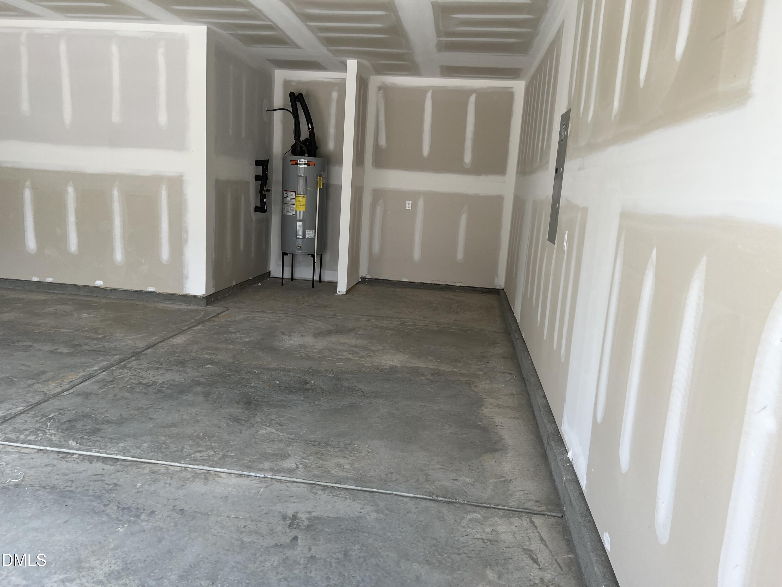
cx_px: 391
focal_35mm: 26
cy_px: 294
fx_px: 587
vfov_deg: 53.1
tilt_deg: -8.5
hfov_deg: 67.3
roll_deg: +0.5
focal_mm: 5.7
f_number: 1.5
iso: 50
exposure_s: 1/493
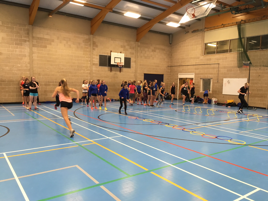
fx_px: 225
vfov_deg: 48.2
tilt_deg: -4.8
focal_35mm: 29
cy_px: 100
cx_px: 134
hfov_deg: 61.7
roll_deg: -1.2
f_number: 2.2
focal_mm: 4.15
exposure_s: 1/33
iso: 64
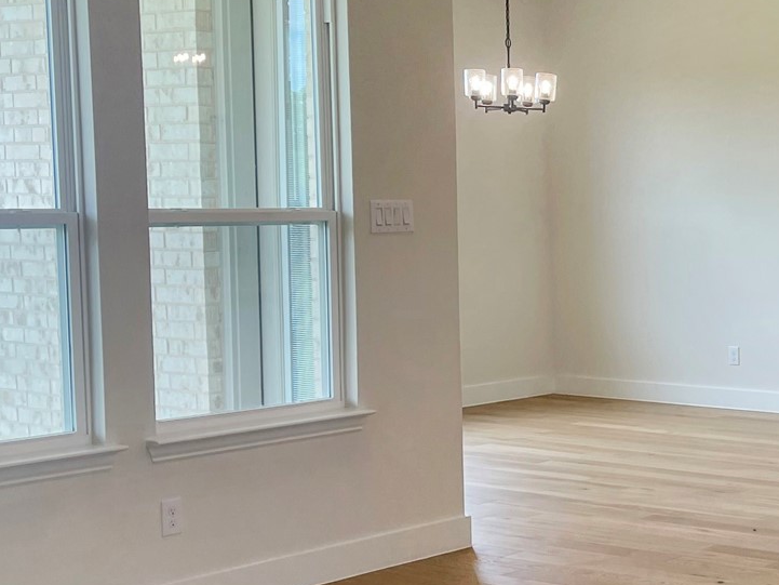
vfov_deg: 20.7
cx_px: 811
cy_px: 349
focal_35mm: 71
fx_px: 1598
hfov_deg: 25.8
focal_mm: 5.1
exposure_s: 1/120
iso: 40
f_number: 1.6
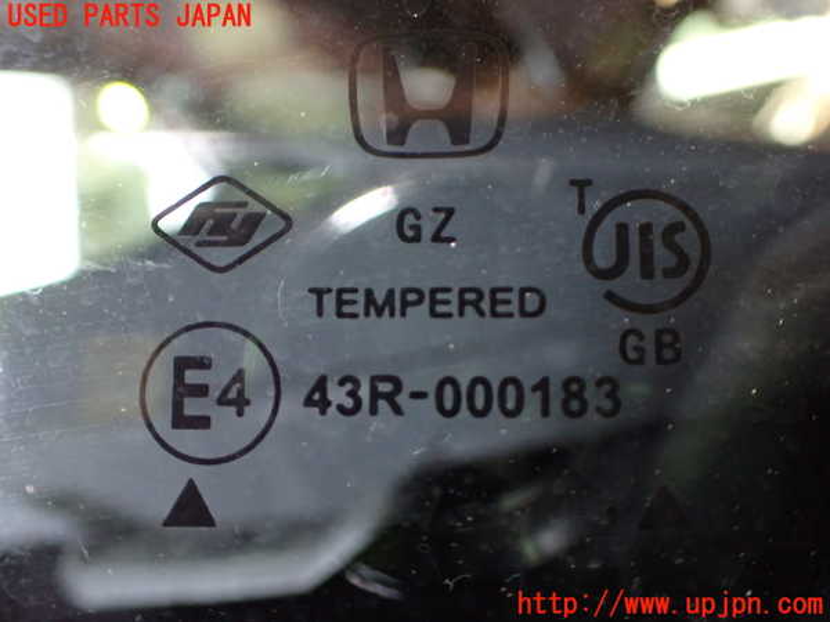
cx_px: 415
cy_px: 311
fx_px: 863
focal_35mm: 36
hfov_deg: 51.4
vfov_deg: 39.7
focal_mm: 6.37
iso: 800
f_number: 2.5
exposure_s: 1/40
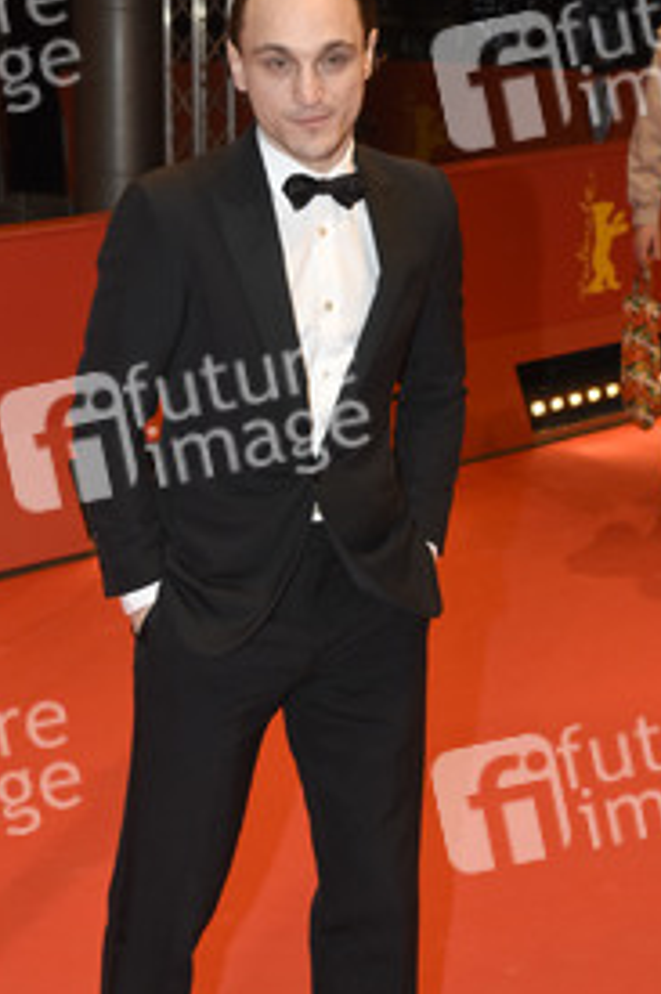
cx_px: 289
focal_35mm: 83
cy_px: 607
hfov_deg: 16.4
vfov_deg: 24.4
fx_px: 2289
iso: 1250
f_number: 5.6
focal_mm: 38
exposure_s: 1/250
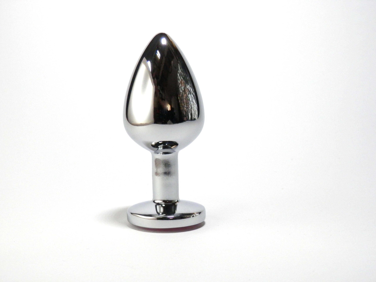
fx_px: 869
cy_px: 141
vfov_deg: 18.4
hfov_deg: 24.4
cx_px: 188
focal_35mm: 80
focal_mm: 14.4
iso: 200
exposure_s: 1/80
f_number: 4.6
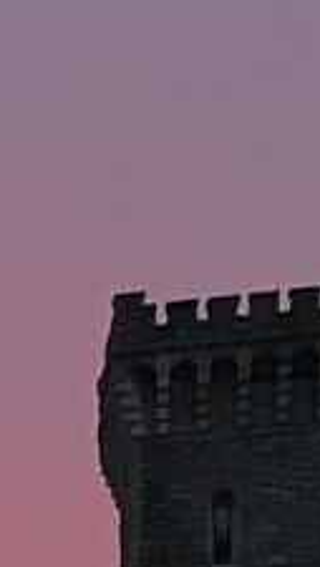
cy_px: 1250
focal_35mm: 217
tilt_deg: +3.8
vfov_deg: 9.1
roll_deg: -0.9
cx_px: -1340
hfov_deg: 4.6
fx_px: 3265
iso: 40
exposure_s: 1/17
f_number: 1.8
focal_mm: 3.99
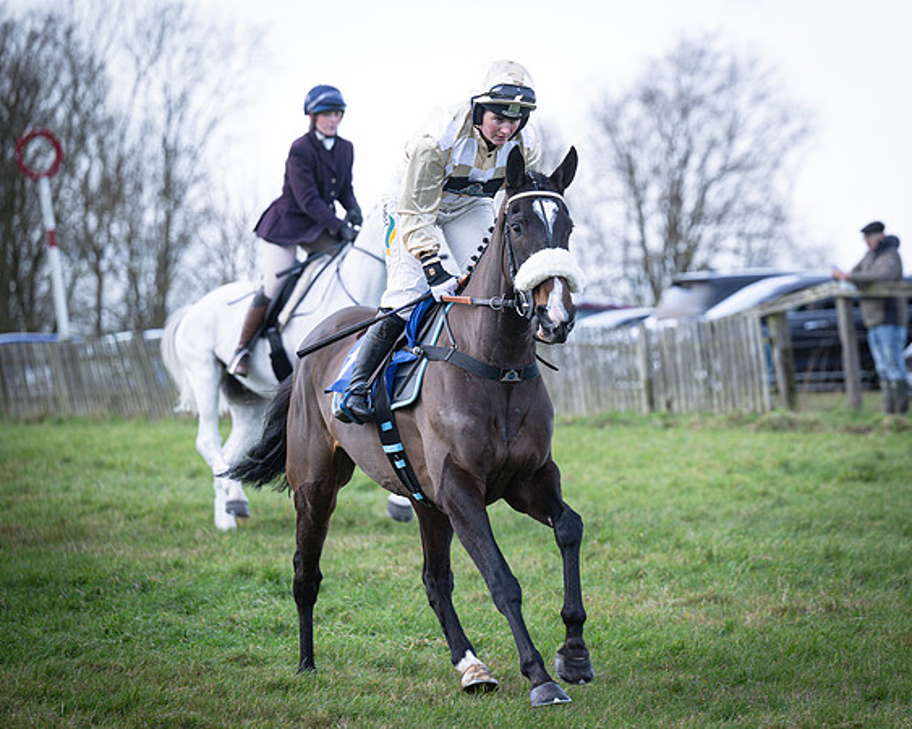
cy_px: 304
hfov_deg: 9.4
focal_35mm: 206
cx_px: 642
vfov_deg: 7.5
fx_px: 5555
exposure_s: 1/800
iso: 400
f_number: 4
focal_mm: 155
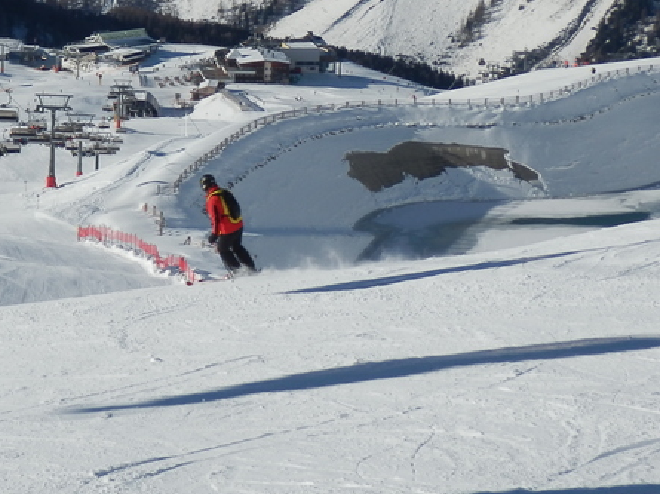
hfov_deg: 12.9
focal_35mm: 152
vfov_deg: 9.7
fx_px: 2896
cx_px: 43
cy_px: -40
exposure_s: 1/160
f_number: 12.4
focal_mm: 11.9
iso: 80
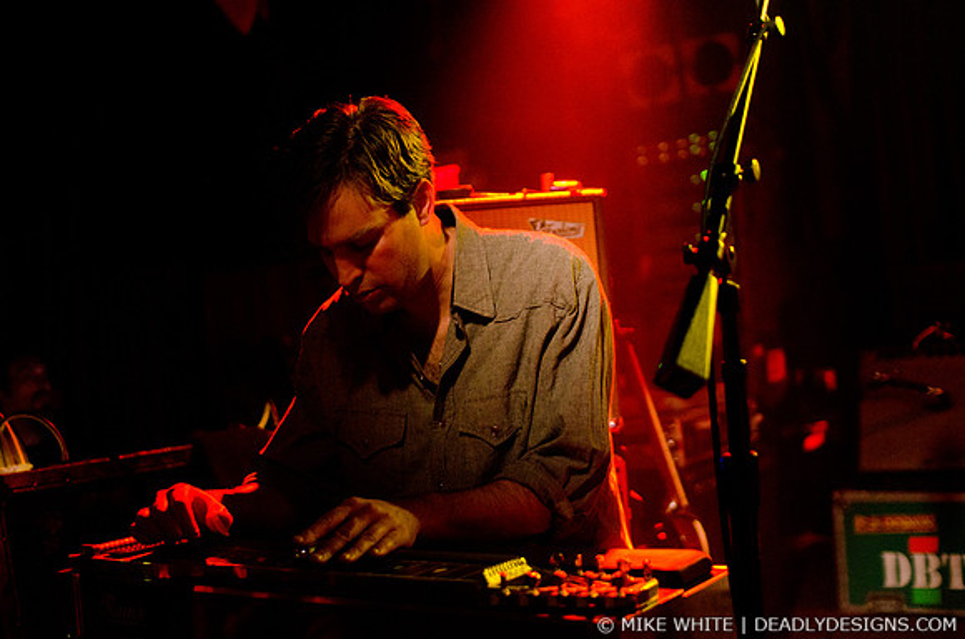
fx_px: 1204
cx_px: 482
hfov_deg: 43.7
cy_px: 320
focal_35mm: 45
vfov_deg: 29.7
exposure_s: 1/200
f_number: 1.8
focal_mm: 30
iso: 1600
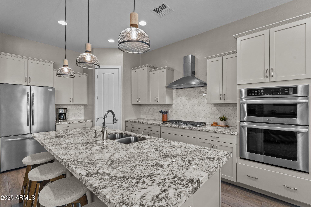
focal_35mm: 16
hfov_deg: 95.3
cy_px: 104
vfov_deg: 72.4
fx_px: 142
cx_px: 156
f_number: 8
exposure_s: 1/5
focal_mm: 16.4
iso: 400
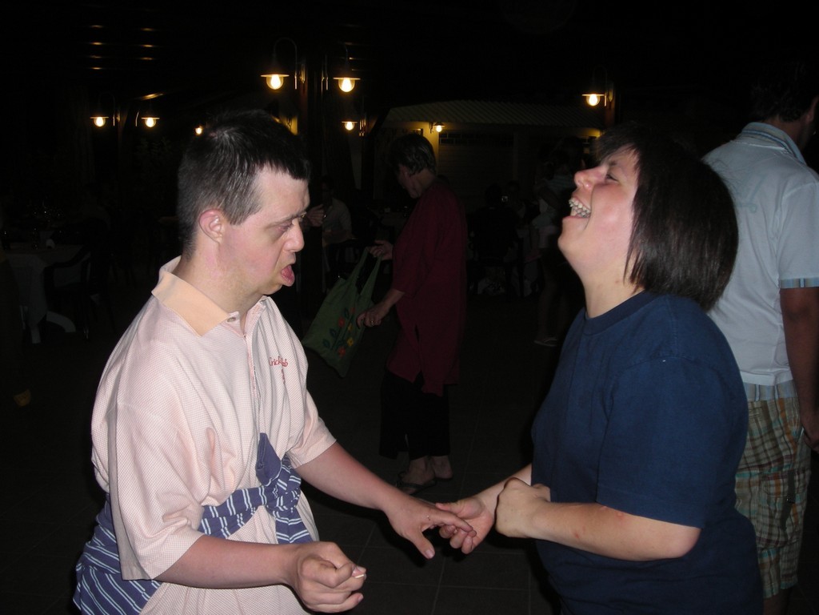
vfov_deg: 37.7
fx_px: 899
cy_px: 308
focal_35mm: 38
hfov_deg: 49.0
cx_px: 410
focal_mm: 6.3
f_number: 3.2
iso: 80
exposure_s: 1/60
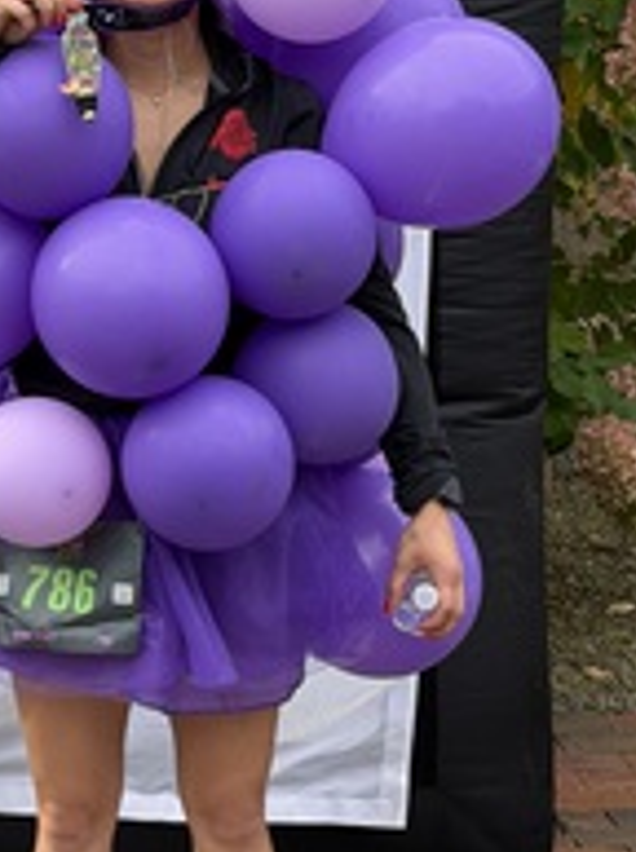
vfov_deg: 14.4
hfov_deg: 10.6
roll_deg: +2.2
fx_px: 3367
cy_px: 388
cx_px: -128
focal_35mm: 137
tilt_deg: -9.0
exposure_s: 1/1285
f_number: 1.78
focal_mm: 6.76
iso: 64
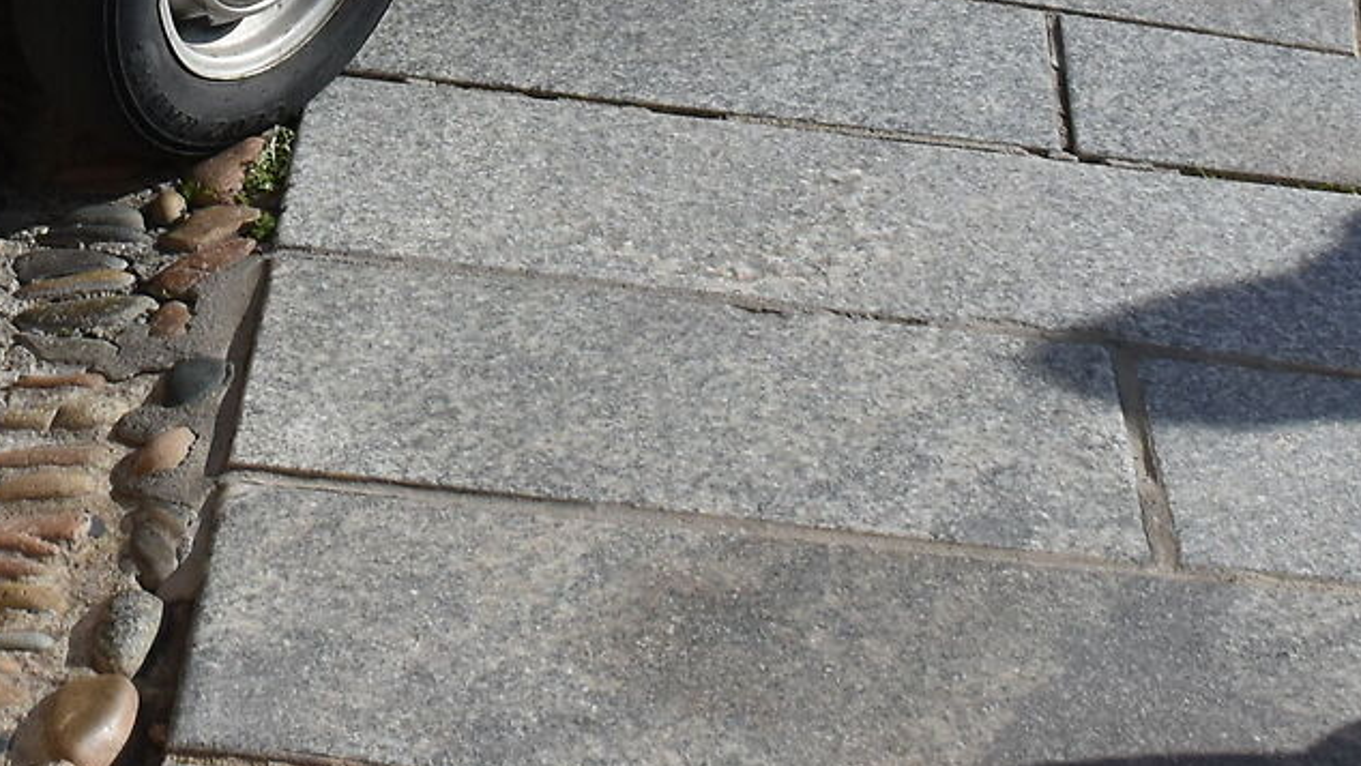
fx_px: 3862
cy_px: -888
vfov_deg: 10.2
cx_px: 210
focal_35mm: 107
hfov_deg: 19.7
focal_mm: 18
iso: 400
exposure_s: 1/4000
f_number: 5
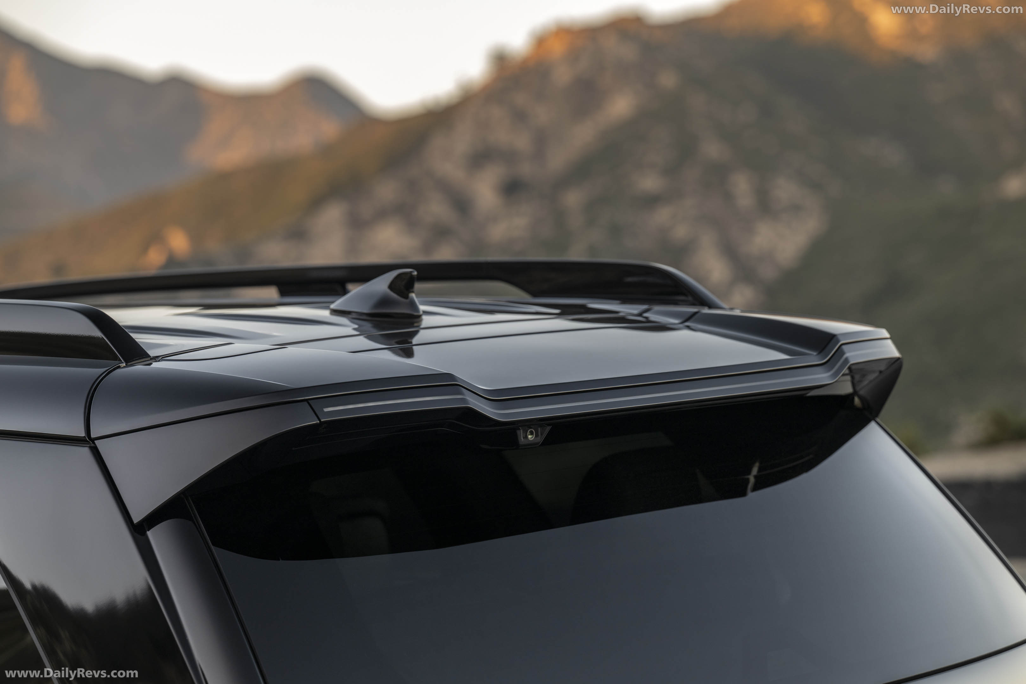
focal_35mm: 105
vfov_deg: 13.0
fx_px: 2992
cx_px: 513
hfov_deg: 19.5
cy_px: 342
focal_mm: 105
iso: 200
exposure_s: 1/40
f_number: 4.5
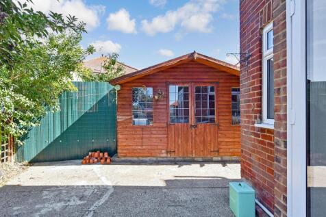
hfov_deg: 86.9
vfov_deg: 64.5
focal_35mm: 19
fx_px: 172
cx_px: 163
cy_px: 108
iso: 1000
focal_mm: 13
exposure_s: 1/800
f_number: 9
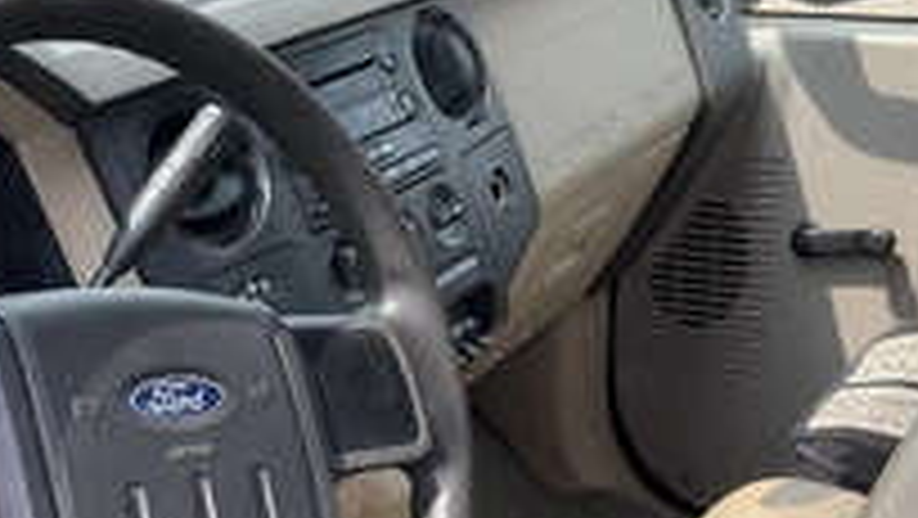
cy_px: 365
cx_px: 328
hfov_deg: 33.6
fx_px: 1510
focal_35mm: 62
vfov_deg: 19.4
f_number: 1.8
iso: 25
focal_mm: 3
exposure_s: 1/292
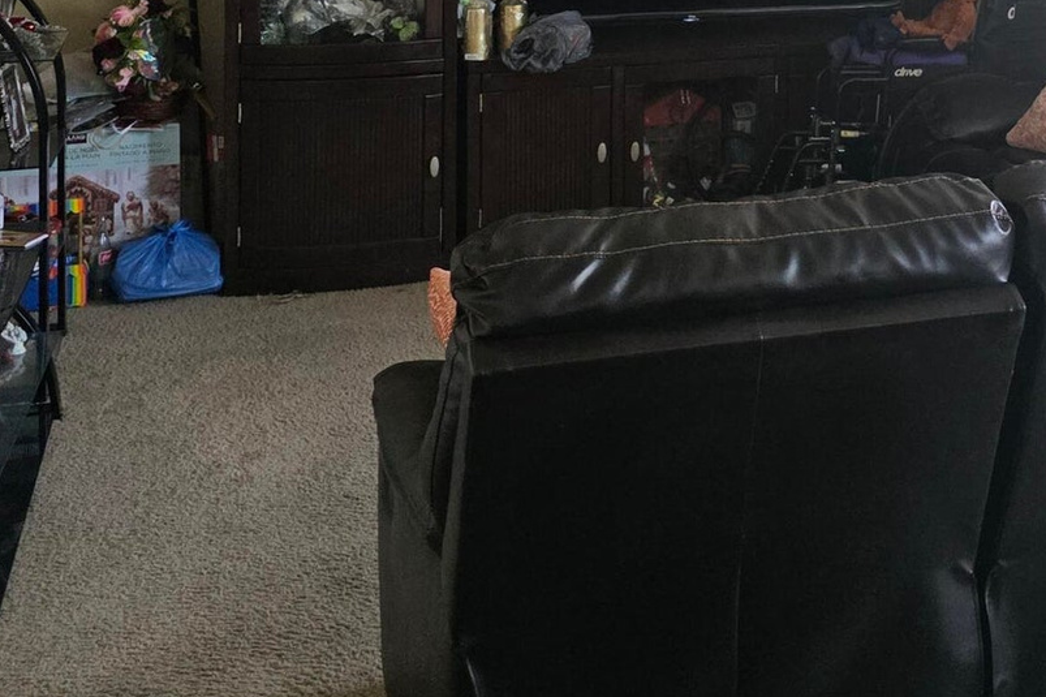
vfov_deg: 20.8
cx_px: 959
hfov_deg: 31.2
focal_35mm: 61
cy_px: -132
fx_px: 1772
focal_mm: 6.3
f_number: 1.7
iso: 250
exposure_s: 1/120
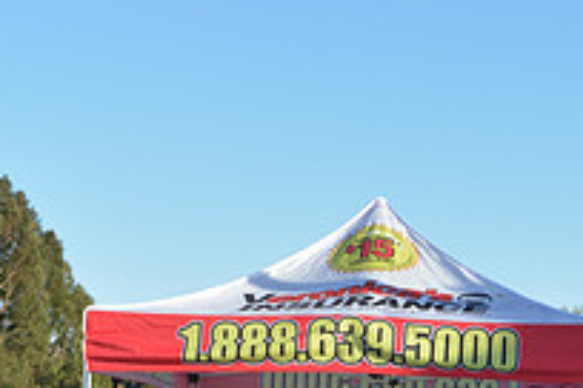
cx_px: 634
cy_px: 424
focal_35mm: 108
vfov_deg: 12.5
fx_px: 1749
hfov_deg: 18.3
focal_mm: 38
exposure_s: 1/320
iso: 250
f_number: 9
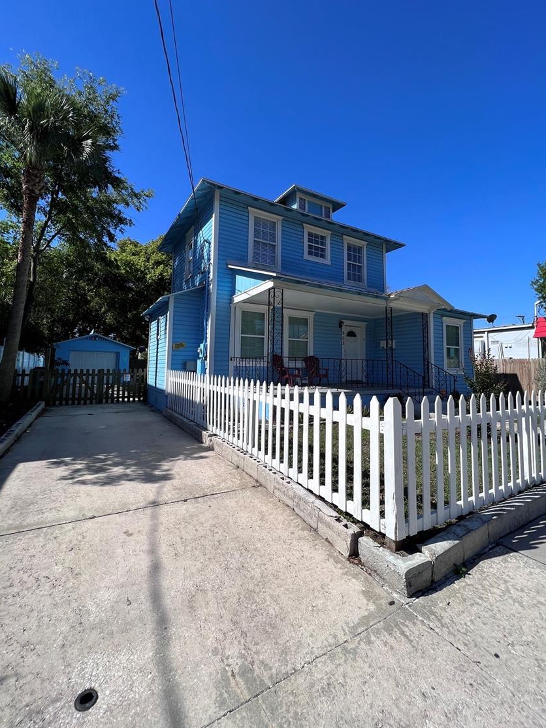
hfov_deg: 85.7
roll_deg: -0.7
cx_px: 267
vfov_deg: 101.9
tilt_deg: +4.5
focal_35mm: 14
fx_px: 294
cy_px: 342
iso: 32
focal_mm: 1.57
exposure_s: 1/2421
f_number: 1.8
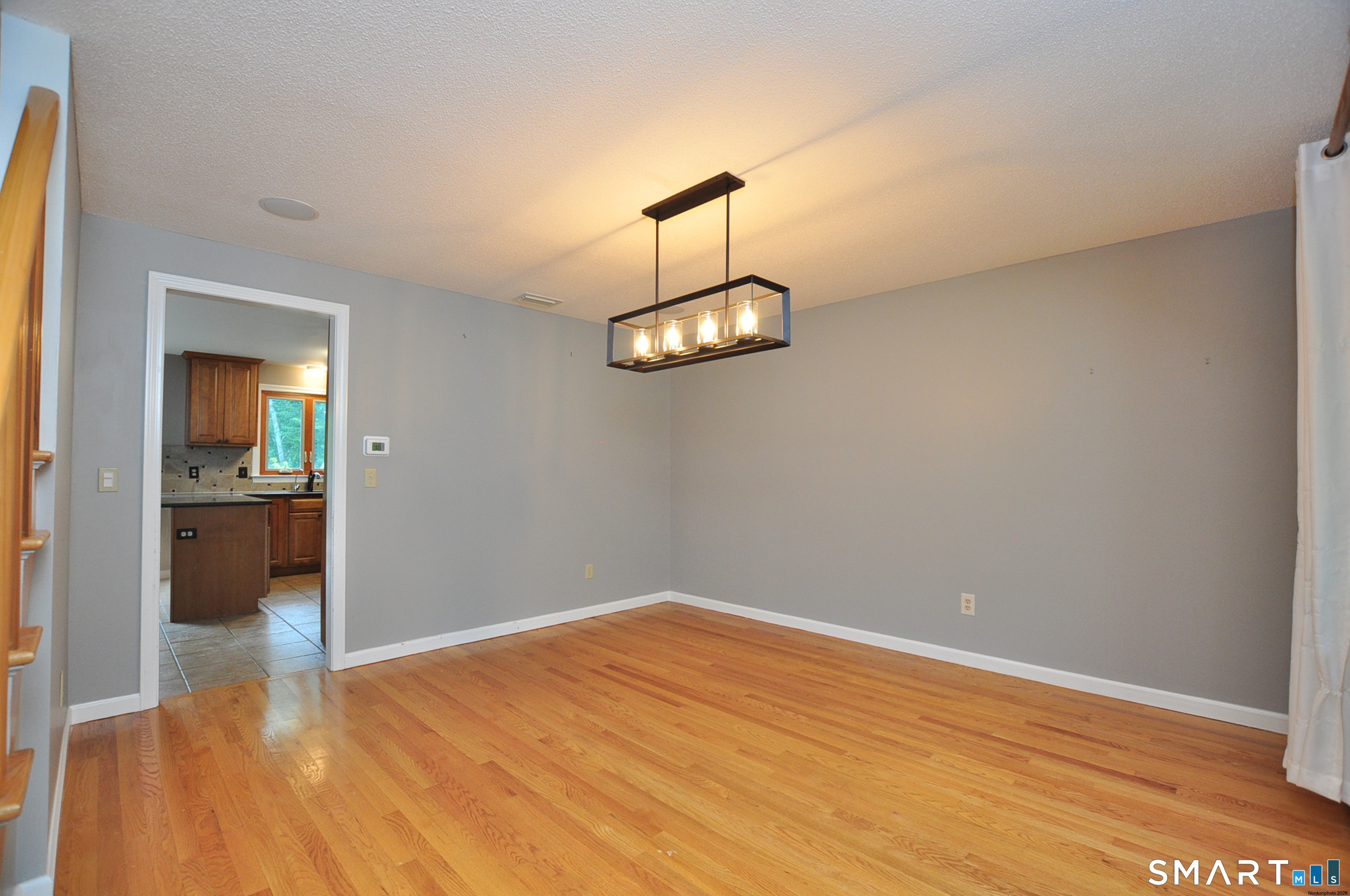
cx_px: 675
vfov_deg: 77.2
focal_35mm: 15
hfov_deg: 100.5
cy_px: 448
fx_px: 562
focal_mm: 10
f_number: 4.5
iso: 640
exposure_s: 1/50
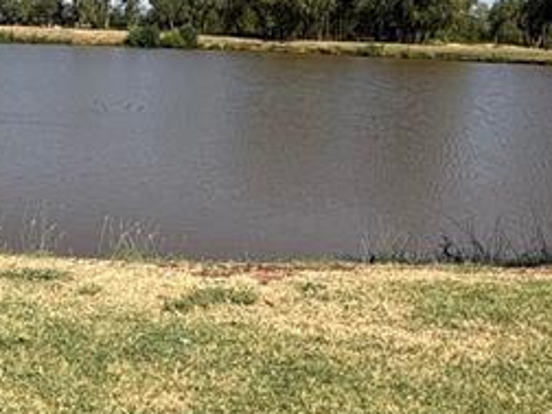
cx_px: 92
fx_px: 909
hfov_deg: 32.6
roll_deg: -1.8
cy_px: 94
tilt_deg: -2.2
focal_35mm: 57
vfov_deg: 25.3
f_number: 2.2
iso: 50
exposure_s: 1/2494
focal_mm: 2.22
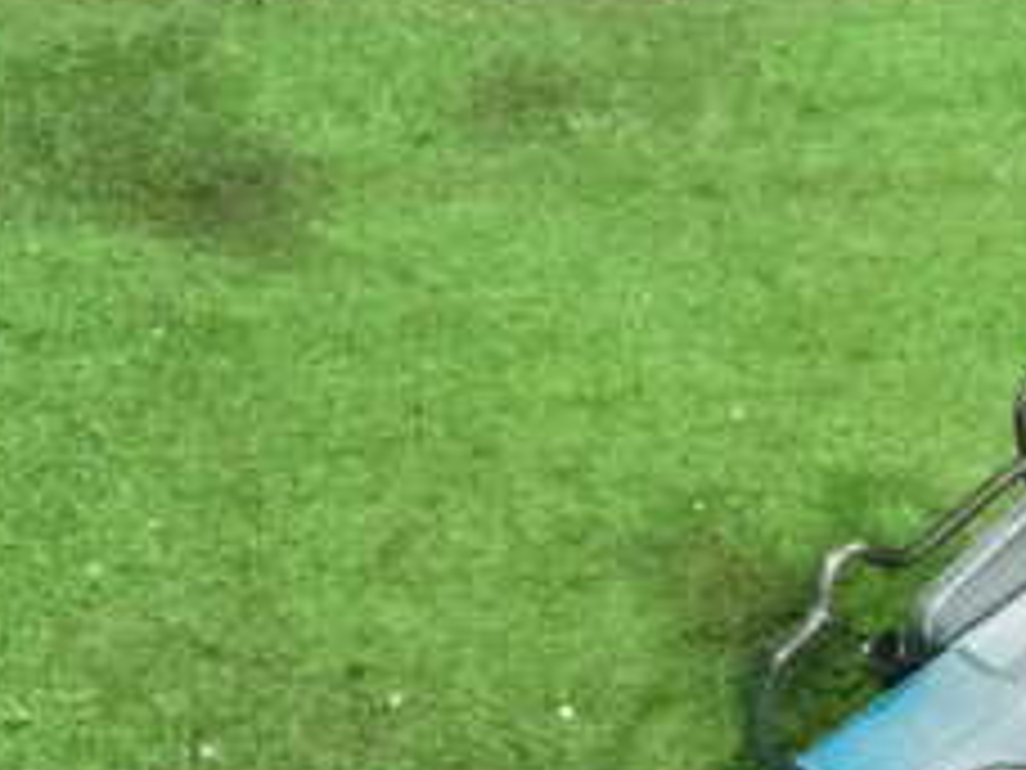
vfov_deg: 12.7
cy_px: 693
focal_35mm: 116
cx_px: 1210
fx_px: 3438
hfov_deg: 16.3
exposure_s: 1/125
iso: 4000
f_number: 2.9
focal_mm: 7.84
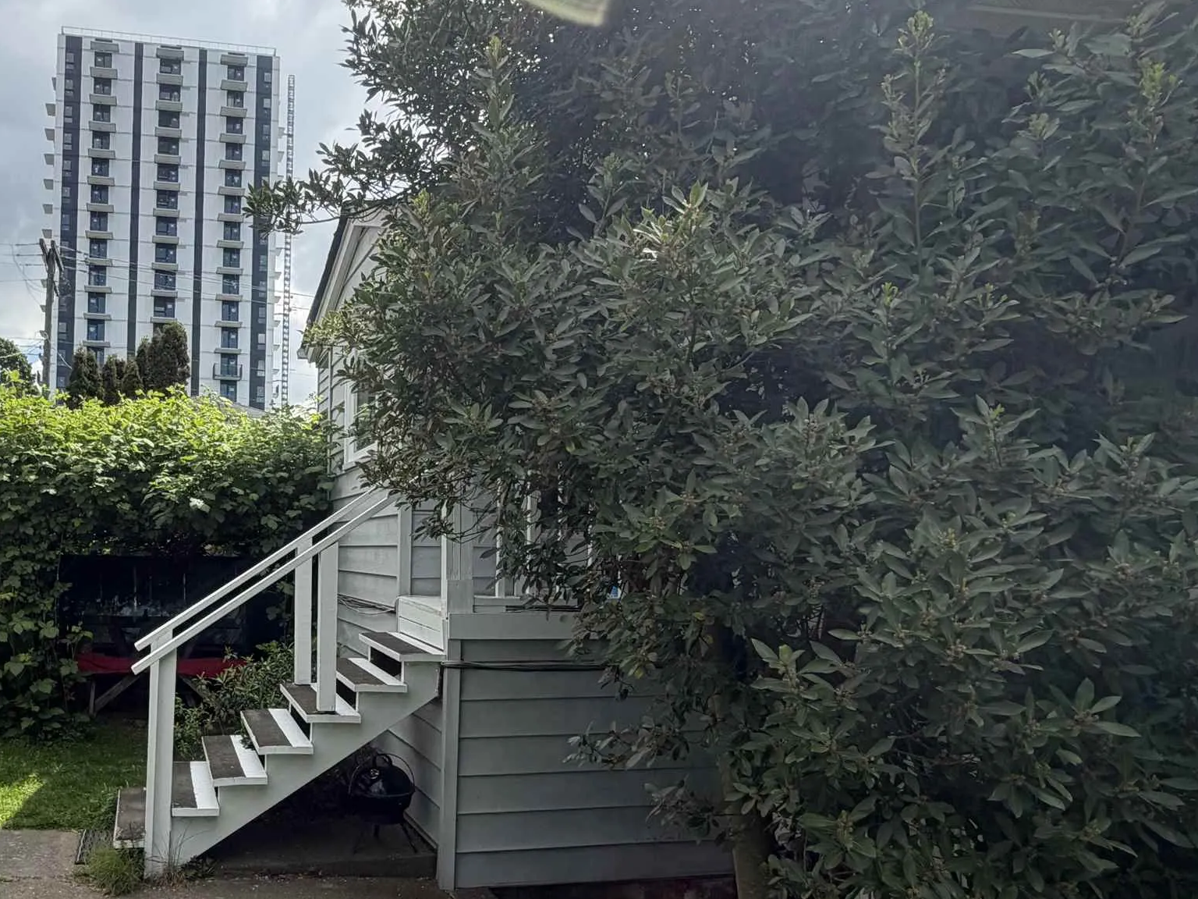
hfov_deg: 59.9
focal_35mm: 28
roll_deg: -1.0
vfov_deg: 49.5
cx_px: 296
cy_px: 530
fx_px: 969
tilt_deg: +2.8
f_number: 2.2
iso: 40
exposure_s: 1/760
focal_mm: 2.22
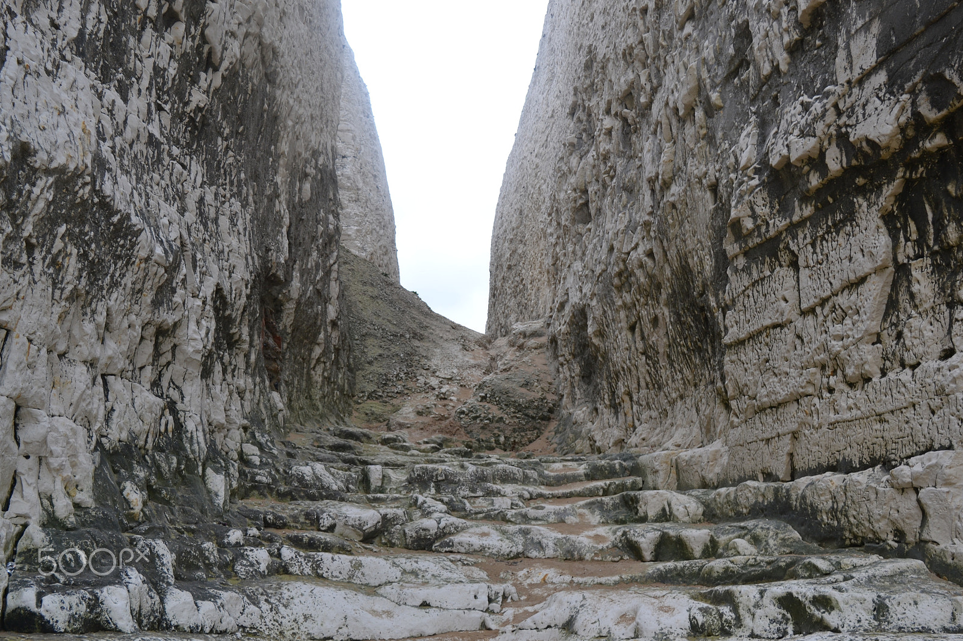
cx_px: 482
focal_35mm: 40
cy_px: 320
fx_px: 1083
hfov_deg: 47.9
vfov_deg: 33.0
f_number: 5.6
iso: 100
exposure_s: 1/125
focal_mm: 27
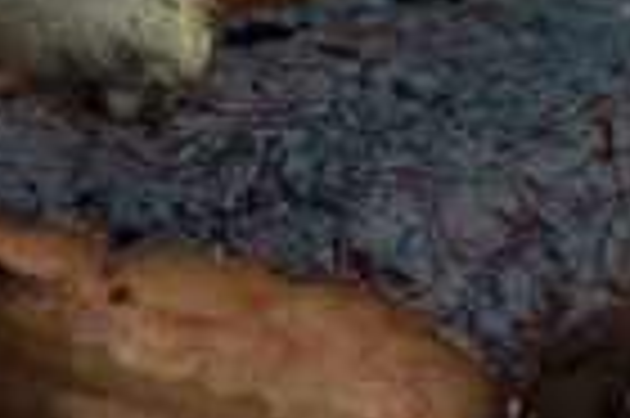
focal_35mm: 545
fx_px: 9526
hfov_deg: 3.8
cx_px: 704
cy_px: 297
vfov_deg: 2.5
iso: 250
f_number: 5.6
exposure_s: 1/160
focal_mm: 120
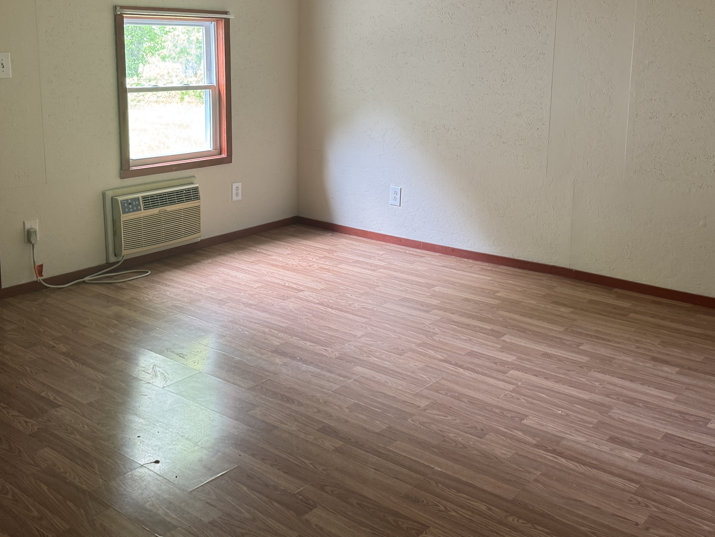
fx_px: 785
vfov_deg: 37.4
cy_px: 185
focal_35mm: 38
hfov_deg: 49.0
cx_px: 359
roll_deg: -0.8
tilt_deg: -10.1
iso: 160
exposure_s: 1/60
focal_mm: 6.76
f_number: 1.78
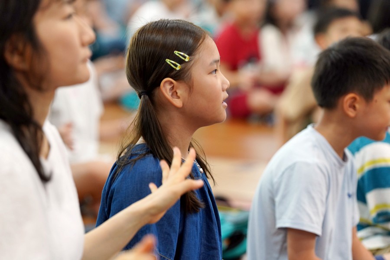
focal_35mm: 158
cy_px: 130
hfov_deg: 13.0
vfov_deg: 8.7
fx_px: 1712
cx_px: 195
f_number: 3.5
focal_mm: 158
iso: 1600
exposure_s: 1/160
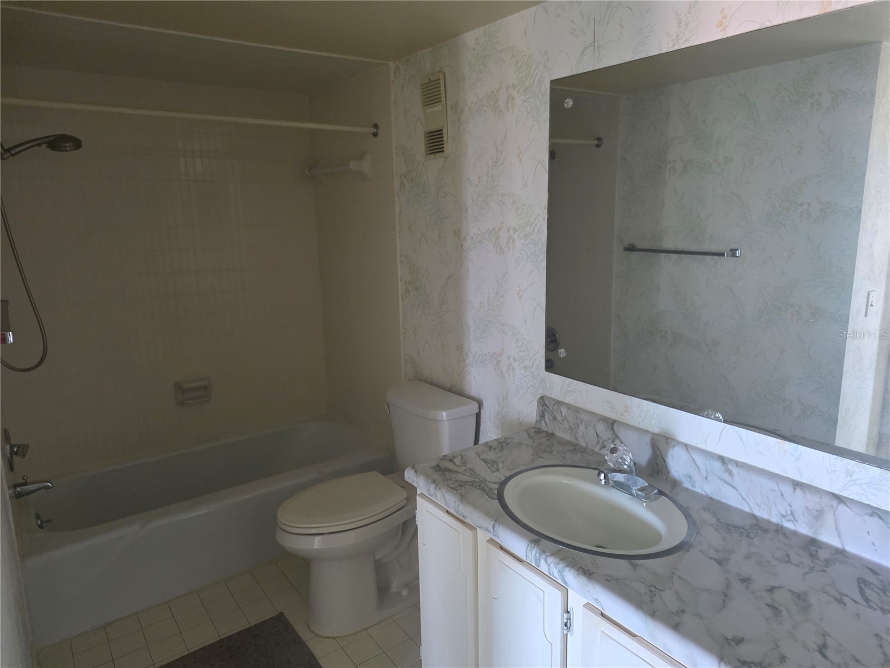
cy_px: 334
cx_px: 445
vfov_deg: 58.9
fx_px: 591
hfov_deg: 73.9
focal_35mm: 23
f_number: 1.7
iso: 1250
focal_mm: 6.25
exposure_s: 1/120
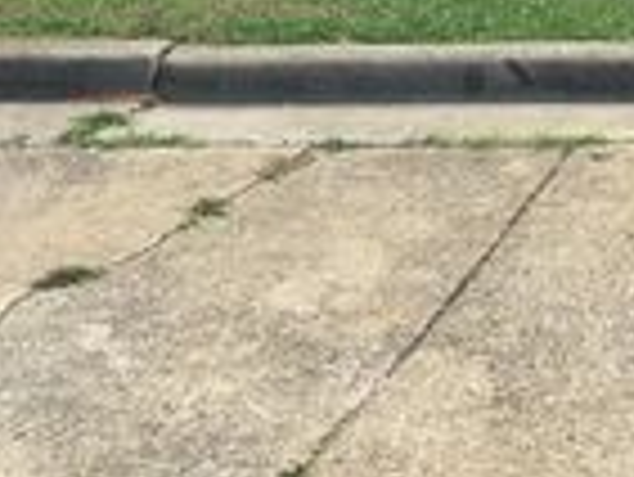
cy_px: -362
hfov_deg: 17.4
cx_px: 904
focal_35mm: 103
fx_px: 1888
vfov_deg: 13.1
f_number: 2.2
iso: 25
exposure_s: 1/686
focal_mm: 4.15
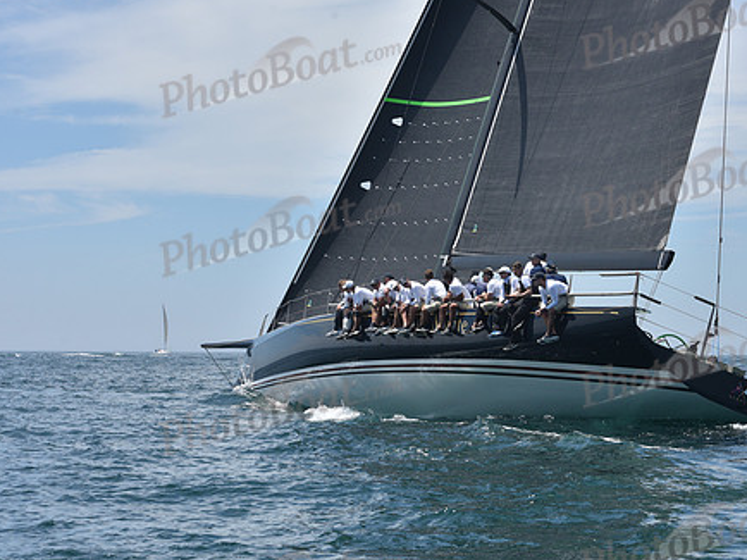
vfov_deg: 16.4
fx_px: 1941
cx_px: 492
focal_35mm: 90
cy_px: 297
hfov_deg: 21.7
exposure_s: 1/800
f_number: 9
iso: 250
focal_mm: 70
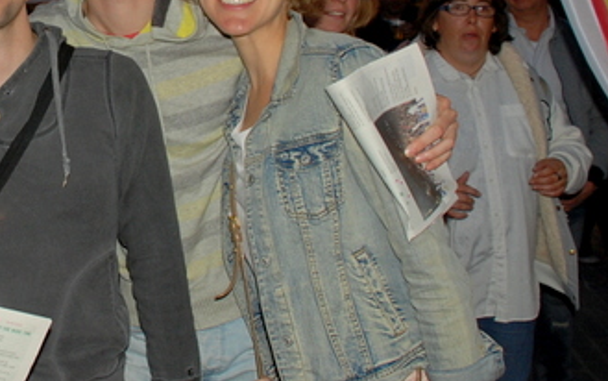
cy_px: 39
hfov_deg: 29.0
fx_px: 1111
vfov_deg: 19.1
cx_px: 26
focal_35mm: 67
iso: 320
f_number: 3.8
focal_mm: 20
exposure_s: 1/60
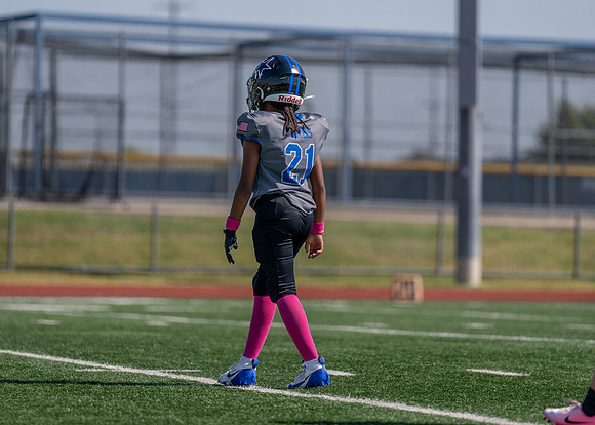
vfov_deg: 5.6
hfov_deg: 7.9
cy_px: 183
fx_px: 4330
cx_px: 279
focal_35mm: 256
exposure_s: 1/2500
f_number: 2.8
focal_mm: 200
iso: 100
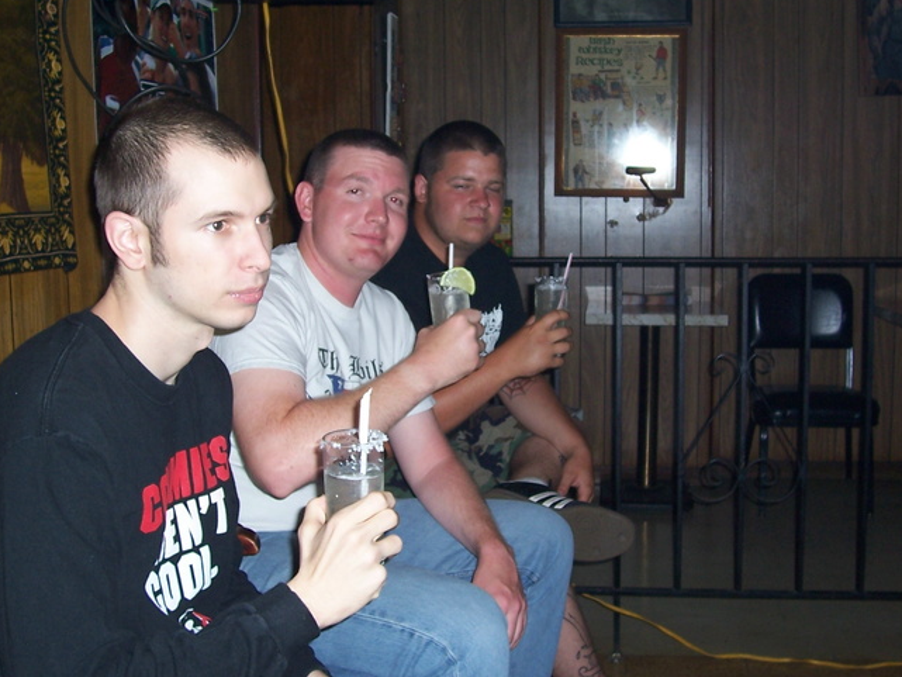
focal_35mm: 42
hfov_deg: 44.8
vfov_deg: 34.3
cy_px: 307
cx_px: 460
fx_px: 1095
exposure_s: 1/60
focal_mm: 5.6
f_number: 2.7
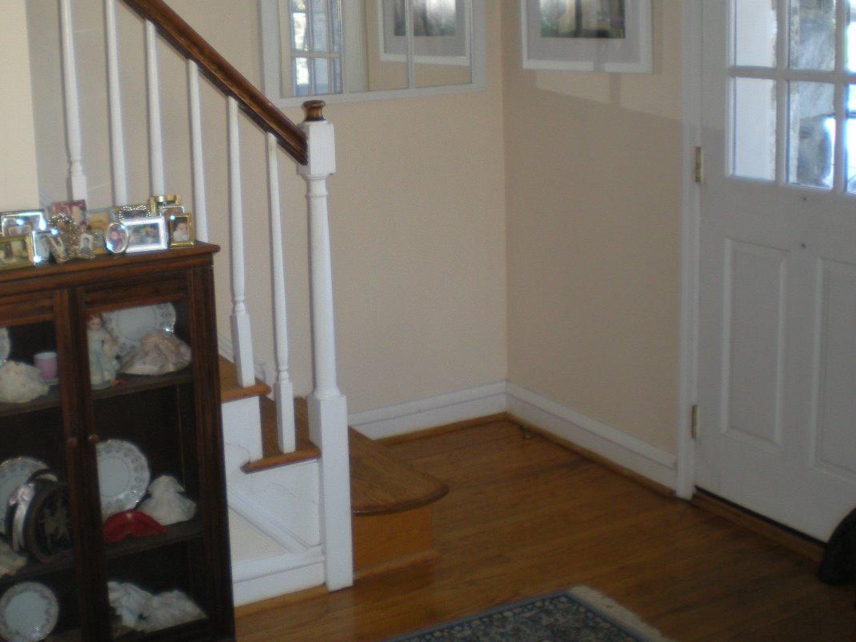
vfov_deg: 28.4
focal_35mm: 51
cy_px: 219
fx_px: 1261
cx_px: 288
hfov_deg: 37.1
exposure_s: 1/30
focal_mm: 6.3
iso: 125
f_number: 3.1
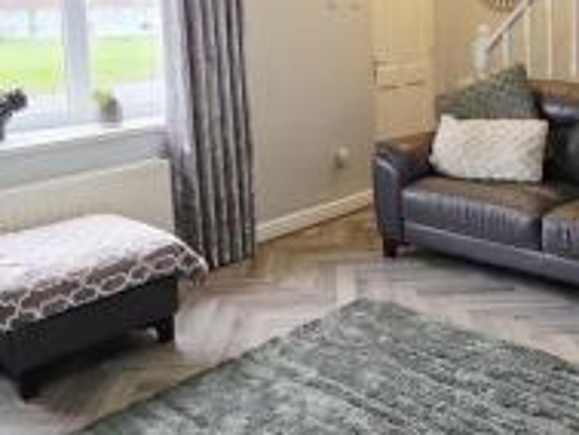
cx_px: 329
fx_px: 669
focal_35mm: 40
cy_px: 103
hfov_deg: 46.6
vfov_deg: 35.1
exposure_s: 1/120
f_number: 1.9
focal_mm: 2.2
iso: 200
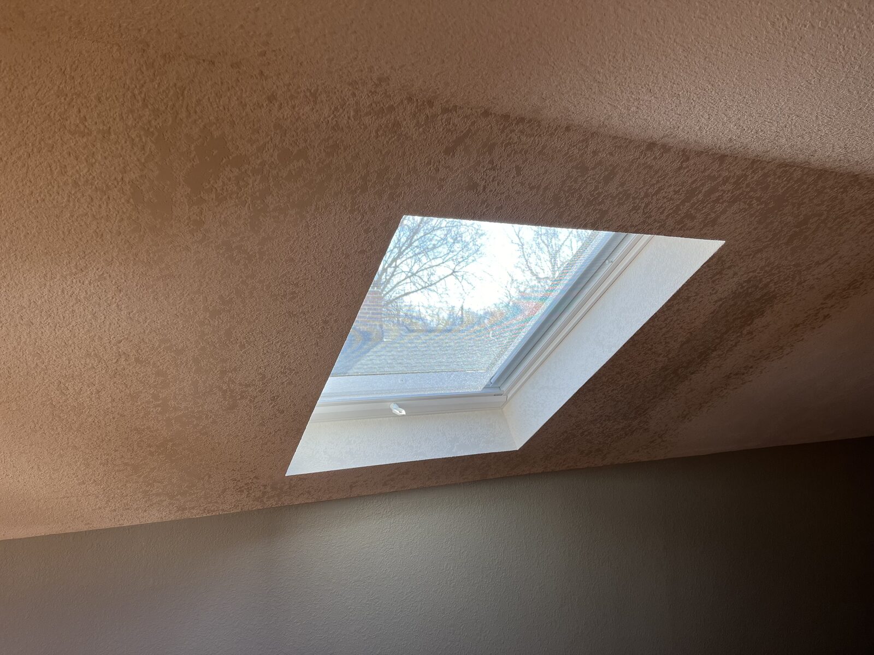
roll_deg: +2.3
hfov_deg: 67.3
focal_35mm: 26
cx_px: 437
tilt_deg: +3.2
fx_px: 656
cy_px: 328
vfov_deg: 53.1
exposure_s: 1/122
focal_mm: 5.1
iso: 32
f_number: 1.6
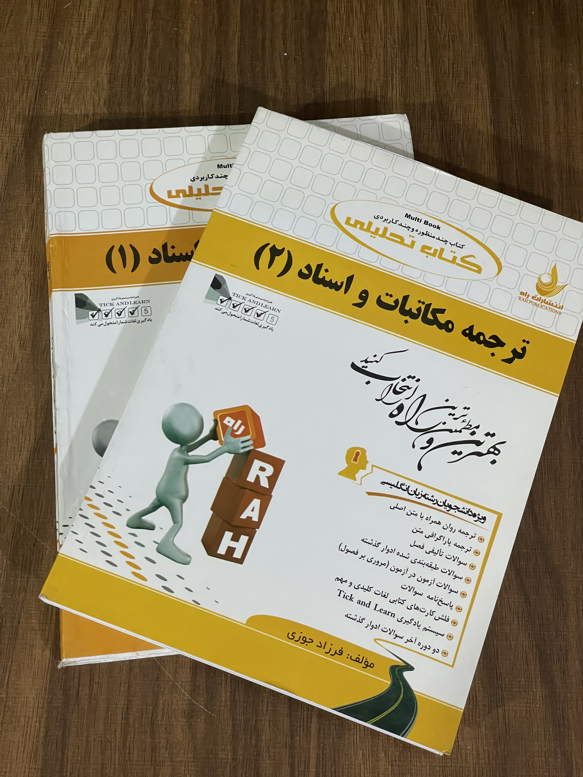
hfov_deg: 28.0
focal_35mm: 52
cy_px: 388
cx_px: 292
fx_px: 1168
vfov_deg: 36.8
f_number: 2
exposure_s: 1/60
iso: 500
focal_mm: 6
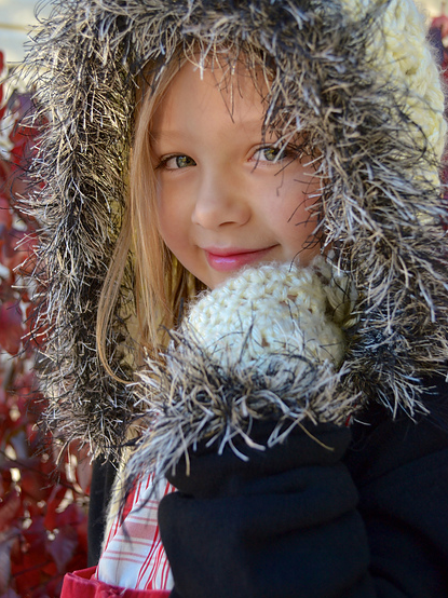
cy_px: 276
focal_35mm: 40
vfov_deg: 46.8
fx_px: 691
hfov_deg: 35.9
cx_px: 228
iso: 180
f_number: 4
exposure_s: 1/125
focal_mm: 24
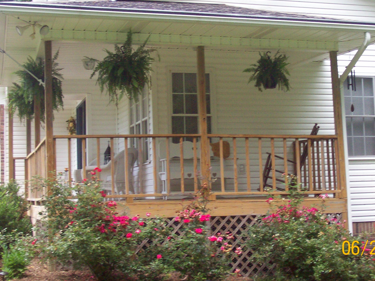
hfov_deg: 27.7
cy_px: 115
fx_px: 758
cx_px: 223
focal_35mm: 70
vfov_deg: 21.0
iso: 140
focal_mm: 9.4
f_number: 3.4
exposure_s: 1/83.6
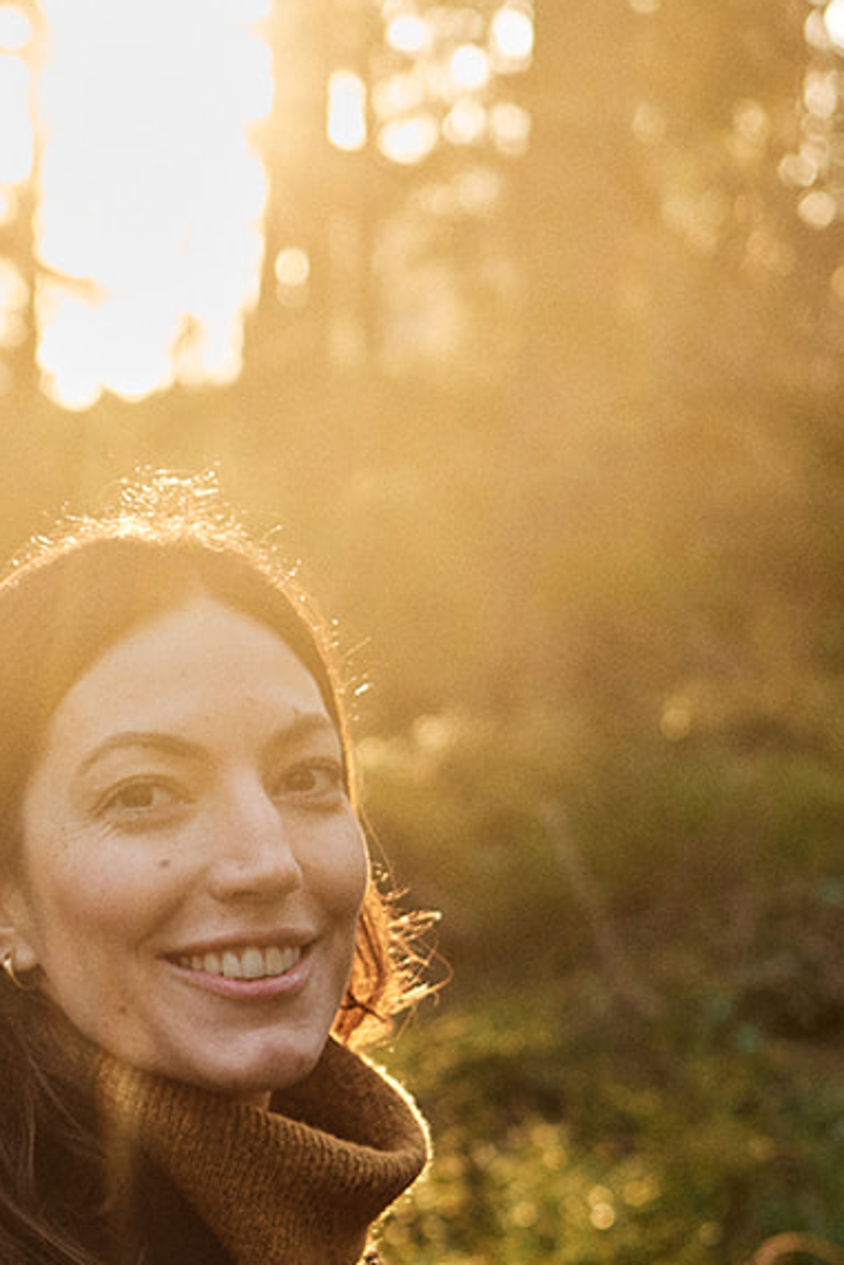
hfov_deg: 13.9
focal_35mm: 98
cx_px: 165
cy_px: 1035
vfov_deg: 20.5
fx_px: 3444
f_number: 1.8
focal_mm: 23
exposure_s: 1/180
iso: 125
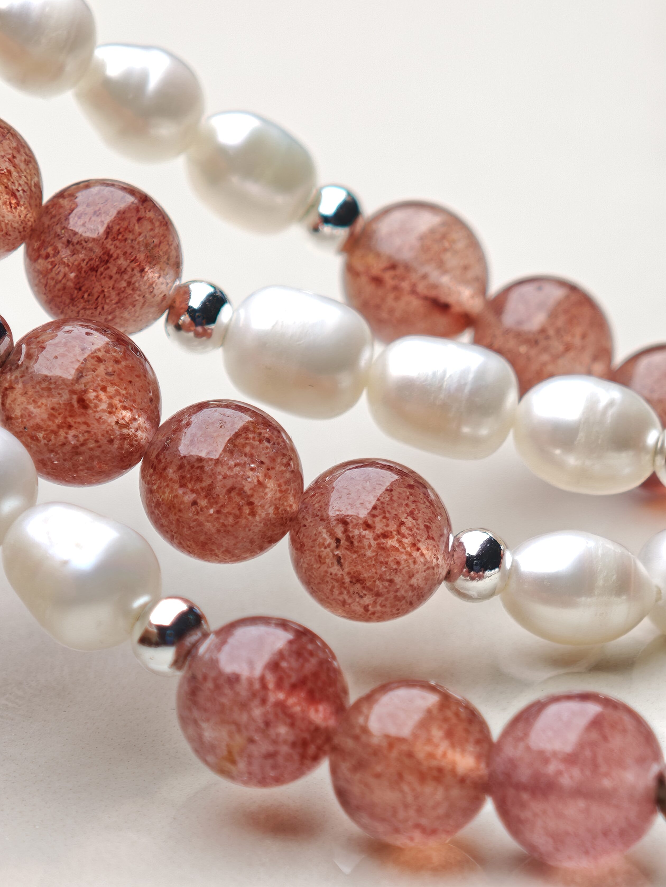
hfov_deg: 9.5
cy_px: 444
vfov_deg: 12.7
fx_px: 4002
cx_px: 333
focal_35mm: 156
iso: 50
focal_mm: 11.5
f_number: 1.8
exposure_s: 1/475
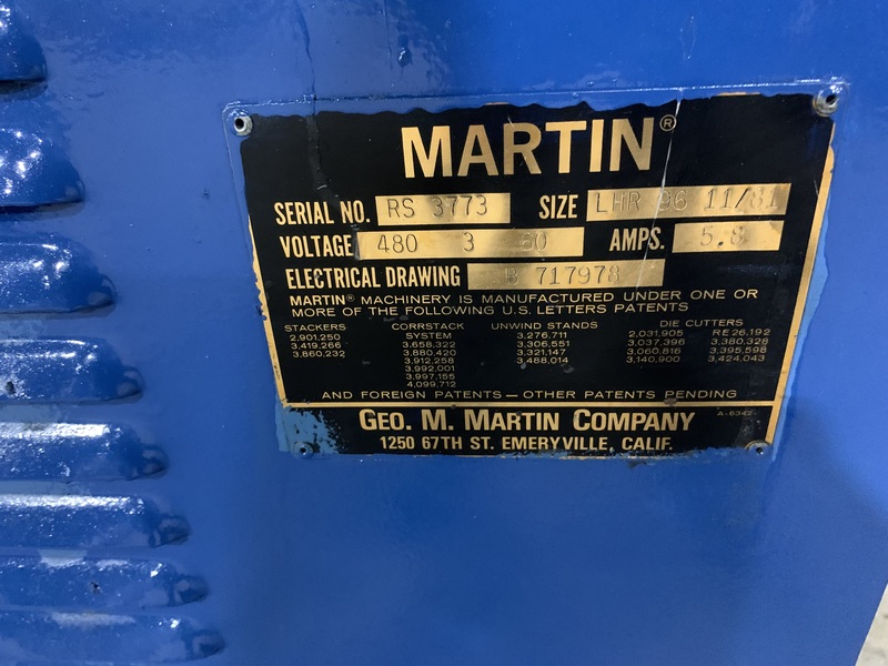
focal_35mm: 26
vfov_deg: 53.1
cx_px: 444
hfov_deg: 67.3
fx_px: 667
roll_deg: +1.8
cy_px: 333
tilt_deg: -30.6
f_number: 1.8
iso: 800
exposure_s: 1/30
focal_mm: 4.25
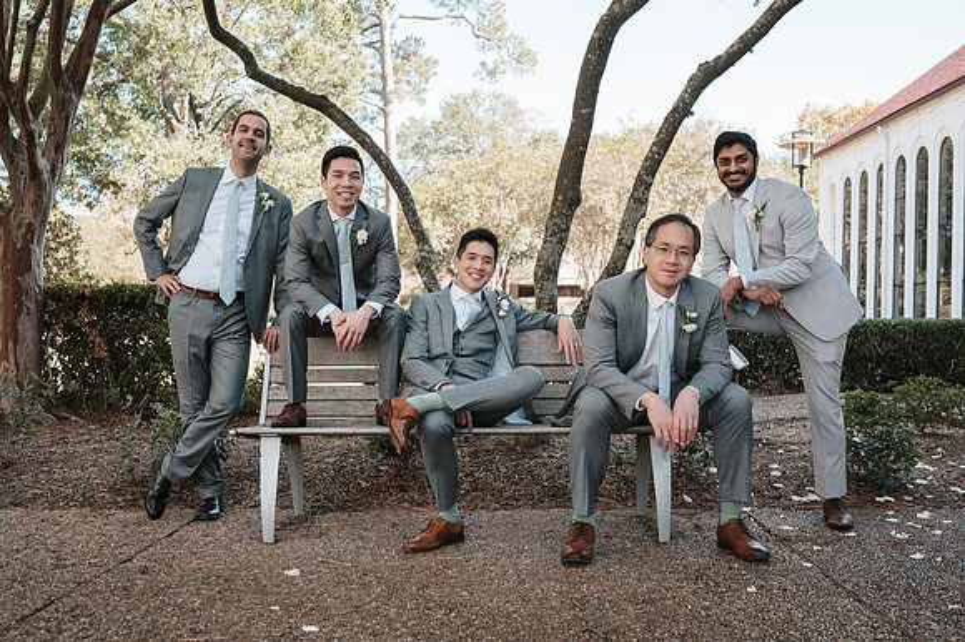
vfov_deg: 37.6
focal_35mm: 35
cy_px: 321
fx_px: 944
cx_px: 482
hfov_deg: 54.1
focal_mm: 35
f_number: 4.5
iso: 200
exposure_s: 1/250
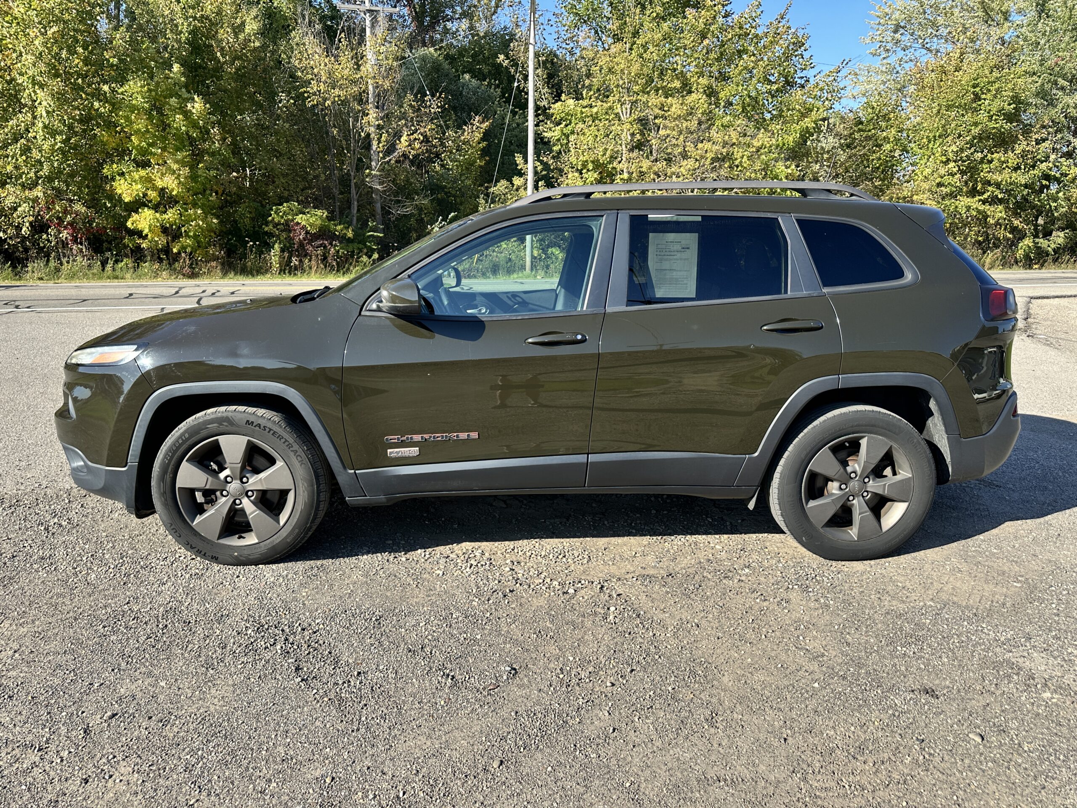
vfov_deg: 56.8
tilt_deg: -9.9
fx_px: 747
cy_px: 404
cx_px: 538
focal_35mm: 24
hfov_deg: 71.6
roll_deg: -0.7
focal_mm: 6.86
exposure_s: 1/1664
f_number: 1.78
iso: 80
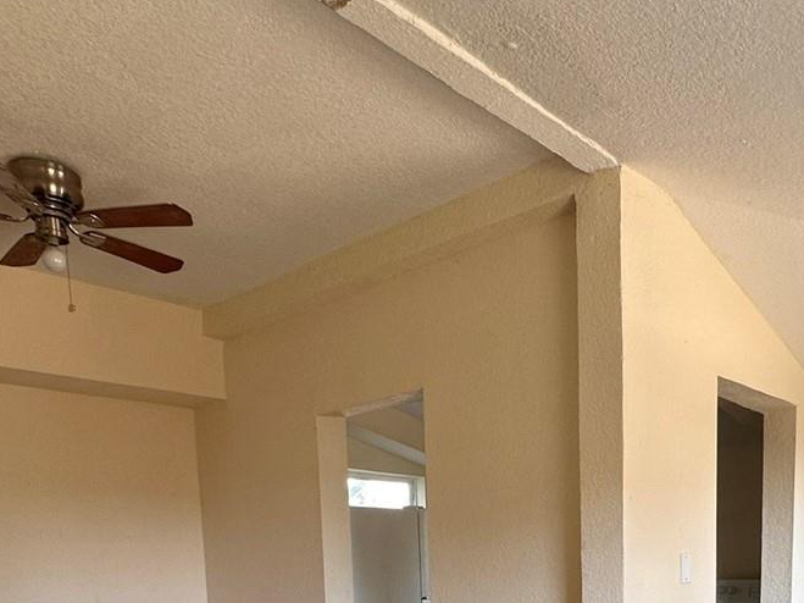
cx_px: 499
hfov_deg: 53.4
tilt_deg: -5.8
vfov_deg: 35.9
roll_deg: +1.5
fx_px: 790
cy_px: 655
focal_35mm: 34
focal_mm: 2.22
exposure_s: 1/99
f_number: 2.2
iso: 64
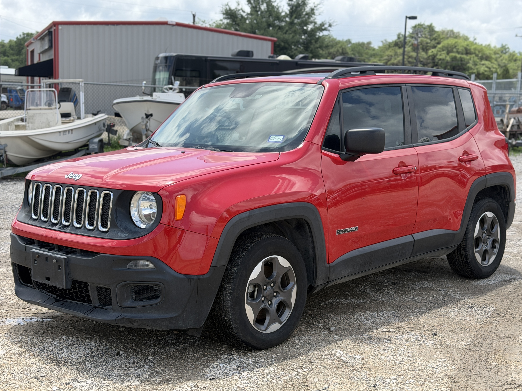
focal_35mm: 48
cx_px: 261
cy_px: 196
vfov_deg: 30.3
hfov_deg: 39.7
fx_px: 724
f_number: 1.78
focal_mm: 6.76
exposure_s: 1/3096
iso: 80
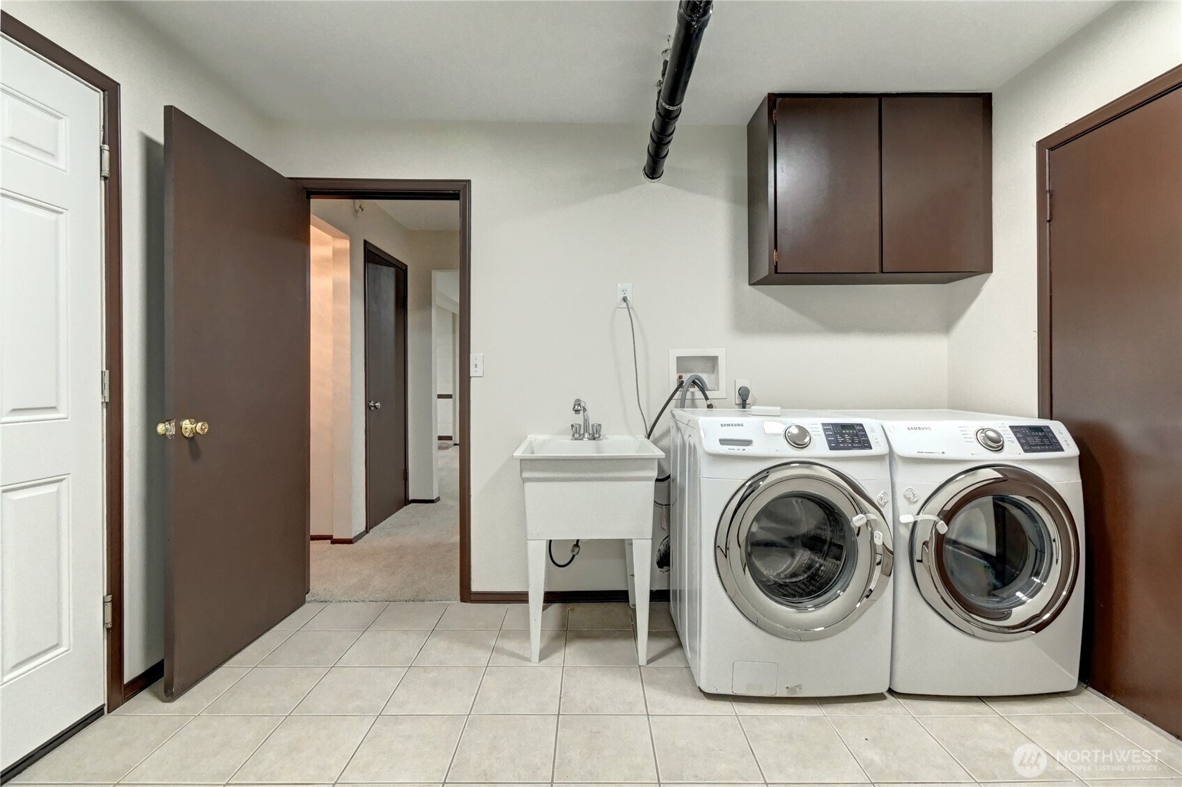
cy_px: 394
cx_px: 591
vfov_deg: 77.3
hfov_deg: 100.4
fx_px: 492
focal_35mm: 15
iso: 4000
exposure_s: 1/8
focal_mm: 10
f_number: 11
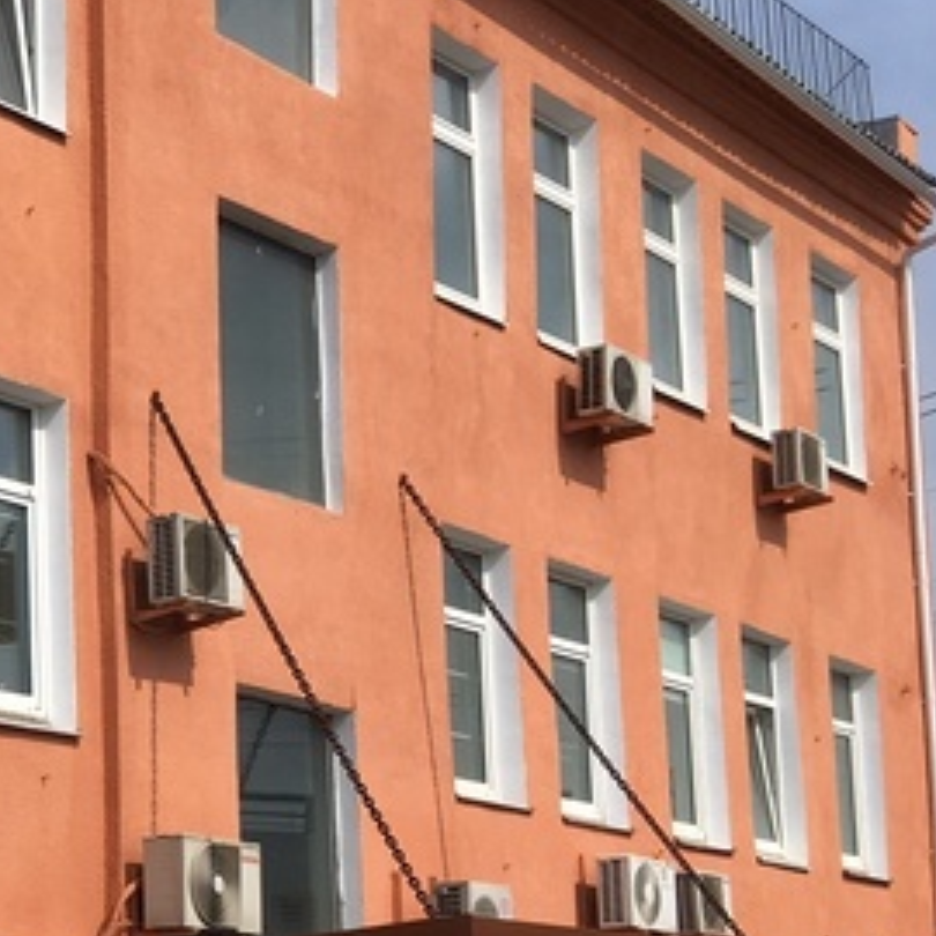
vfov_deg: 22.3
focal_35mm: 76
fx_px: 2325
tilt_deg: +8.0
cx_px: -433
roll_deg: +0.0
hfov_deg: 19.9
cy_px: 797
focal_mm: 4.15
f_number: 2.2
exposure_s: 1/2747
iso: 25
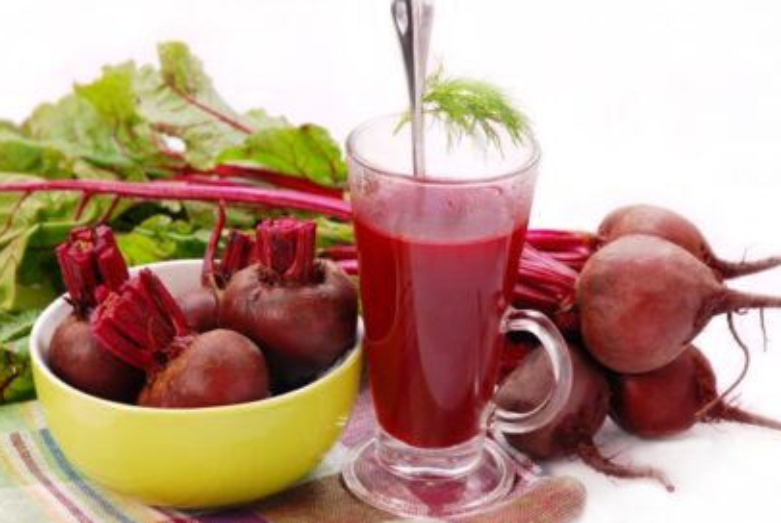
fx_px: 2520
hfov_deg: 17.6
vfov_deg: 11.9
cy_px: 256
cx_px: 389
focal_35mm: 116
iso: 160
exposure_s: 1/100
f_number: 6.3
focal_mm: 70
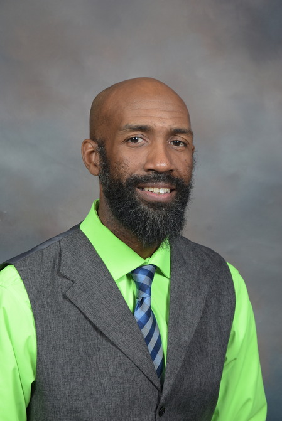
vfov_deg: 16.1
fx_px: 1494
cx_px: 141
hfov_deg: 10.8
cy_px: 210
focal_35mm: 128
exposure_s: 1/60
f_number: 10
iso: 400
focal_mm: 85
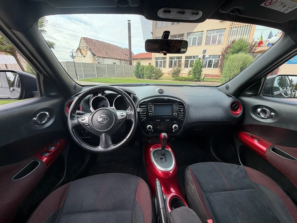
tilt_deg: -19.3
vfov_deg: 85.7
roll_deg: -0.6
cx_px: 148
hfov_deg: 102.1
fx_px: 120
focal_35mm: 14
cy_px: 112
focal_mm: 2.22
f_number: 2.2
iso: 40
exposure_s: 1/167
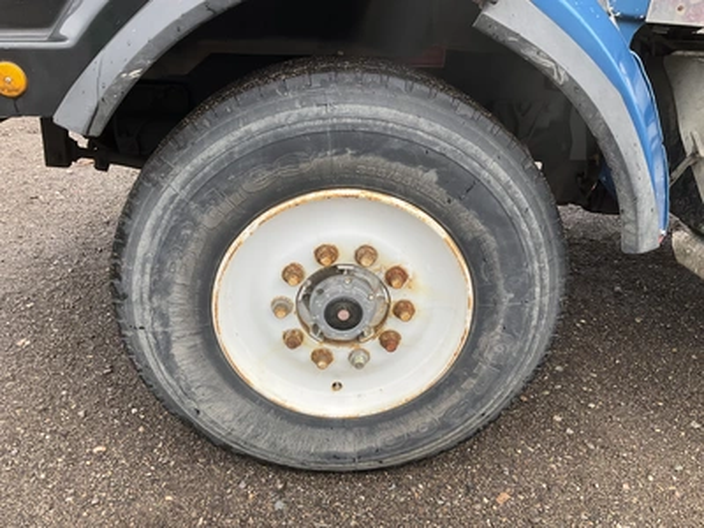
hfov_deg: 61.7
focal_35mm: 29
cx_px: 352
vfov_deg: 48.2
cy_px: 264
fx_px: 590
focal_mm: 3
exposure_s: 1/194
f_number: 1.8
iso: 20
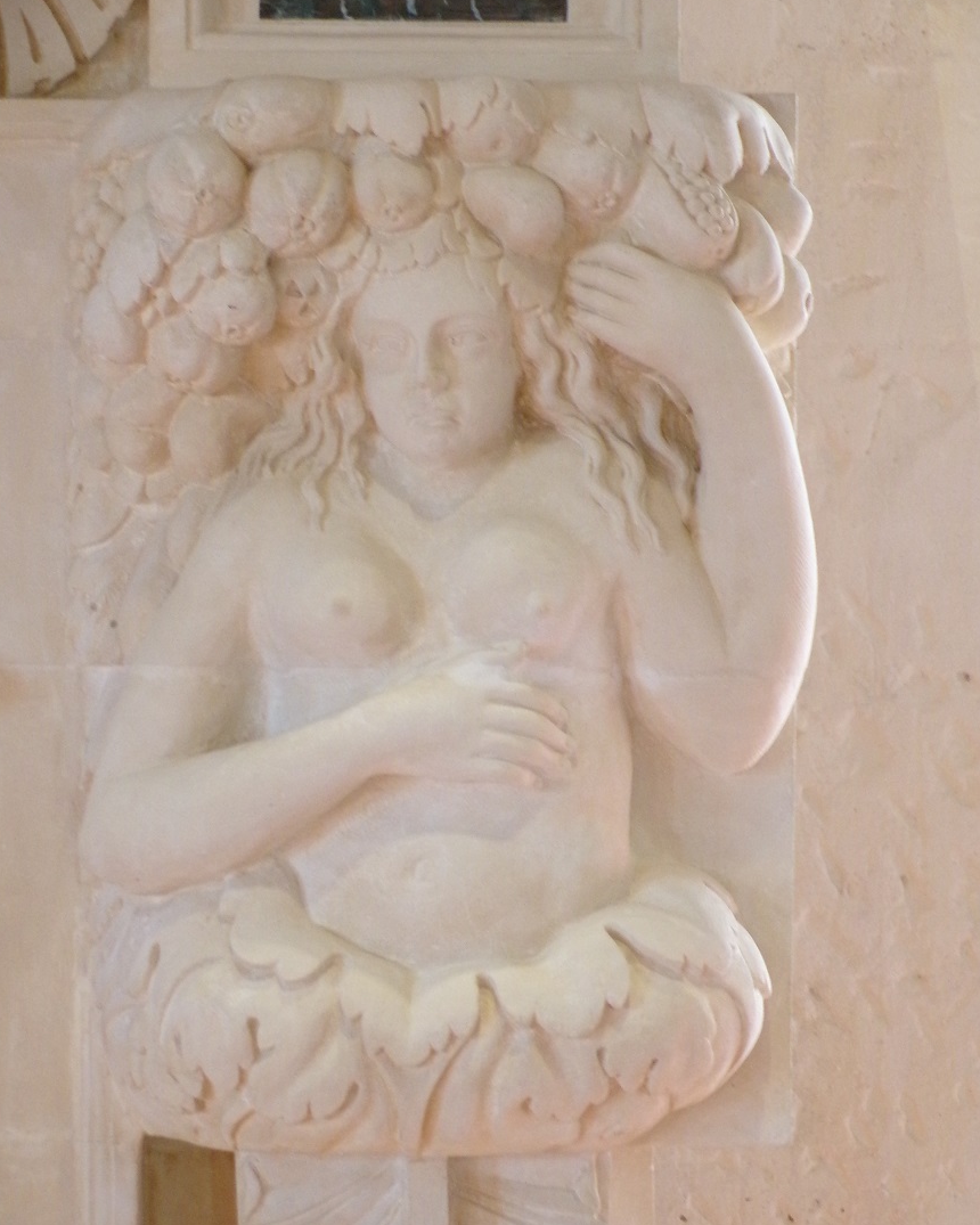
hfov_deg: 11.3
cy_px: 612
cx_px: 489
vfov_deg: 14.1
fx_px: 4967
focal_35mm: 137
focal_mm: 23.5
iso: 766
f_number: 4.4
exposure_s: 1/50
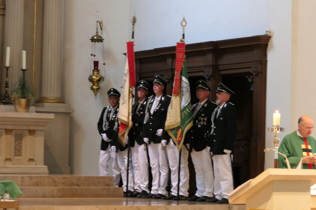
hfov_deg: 15.5
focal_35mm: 132
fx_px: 1159
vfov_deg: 10.4
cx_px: 158
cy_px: 105
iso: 1600
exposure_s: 1/15
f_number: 4.2
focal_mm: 48.3
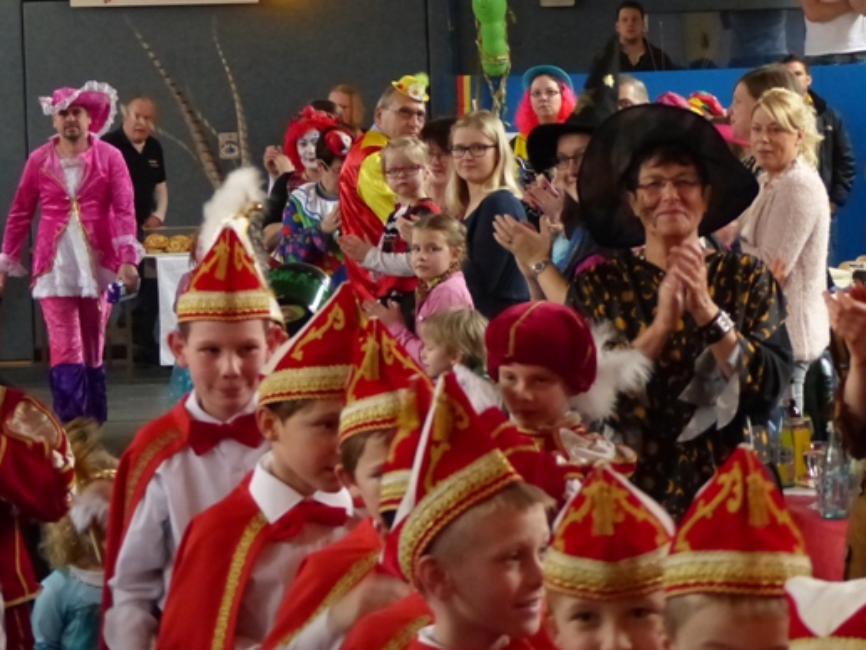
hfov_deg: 12.3
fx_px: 4029
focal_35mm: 161
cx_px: 385
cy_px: 347
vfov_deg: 9.2
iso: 800
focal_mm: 18.7
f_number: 2.8
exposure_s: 1/50
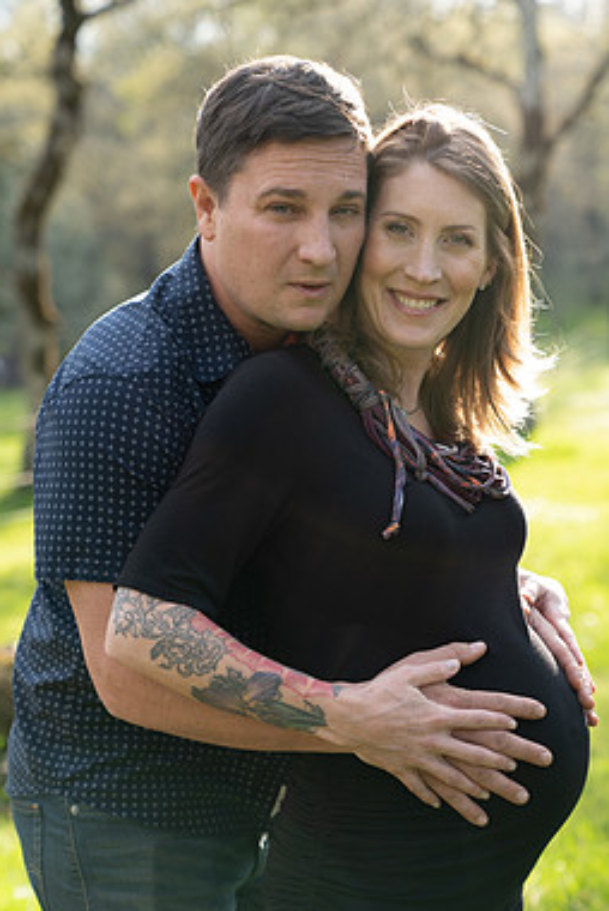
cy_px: 496
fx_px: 1798
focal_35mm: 71
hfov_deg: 19.2
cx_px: 345
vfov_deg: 28.4
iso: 160
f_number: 3.2
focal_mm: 60
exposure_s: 1/250
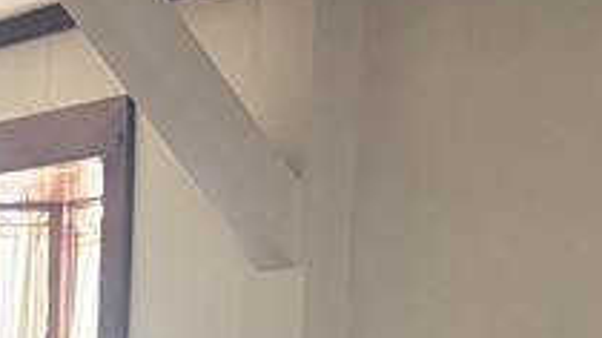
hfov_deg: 14.6
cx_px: -284
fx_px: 2202
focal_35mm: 138
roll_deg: +0.4
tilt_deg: -6.8
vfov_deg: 8.3
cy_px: 693
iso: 400
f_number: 1.6
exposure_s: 1/60
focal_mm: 5.96
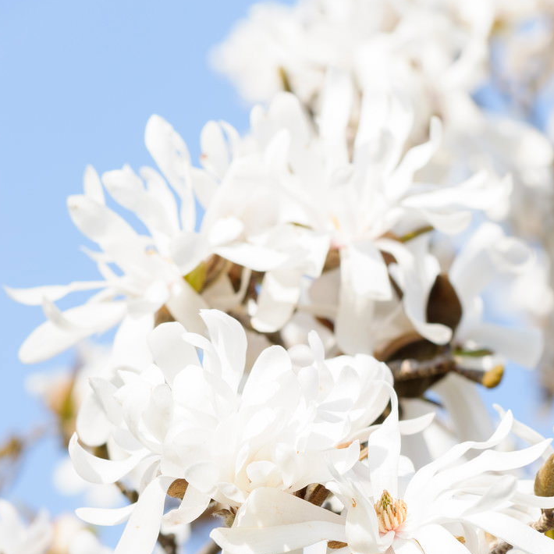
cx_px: 308
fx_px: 3911
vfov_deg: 8.1
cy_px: 371
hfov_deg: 8.1
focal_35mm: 216
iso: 200
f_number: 9
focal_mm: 100
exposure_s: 1/250
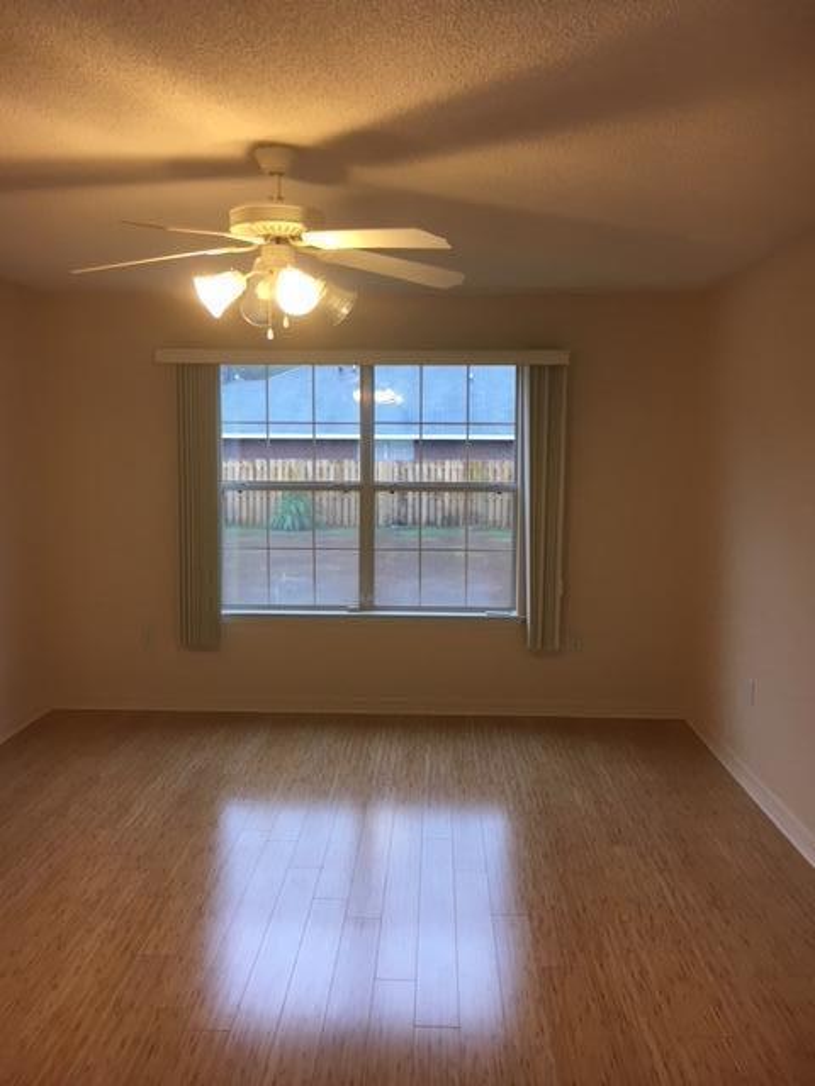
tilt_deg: -4.3
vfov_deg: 61.7
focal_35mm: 29
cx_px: 408
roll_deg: -1.3
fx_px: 910
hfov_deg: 48.2
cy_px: 543
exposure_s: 1/30
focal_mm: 4.15
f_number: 2.2
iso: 25
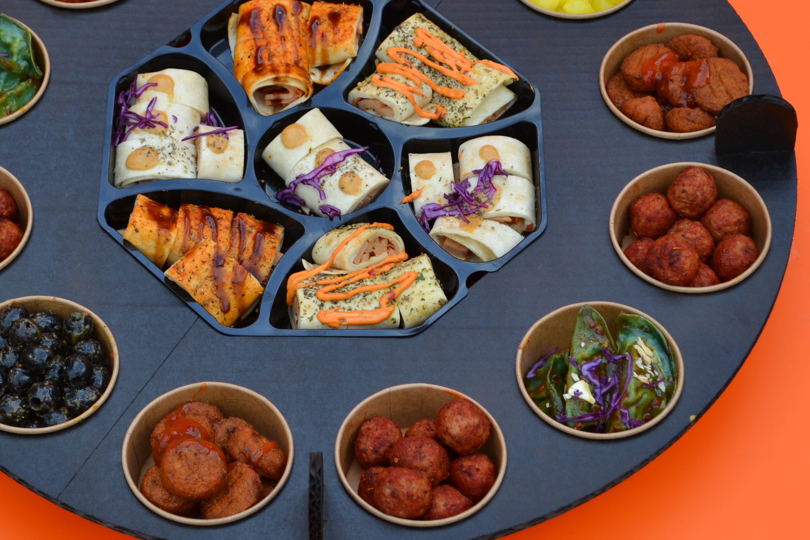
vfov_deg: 12.5
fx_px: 2471
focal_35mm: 110
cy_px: 162
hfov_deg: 18.6
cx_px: 336
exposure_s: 1/125
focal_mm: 45
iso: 180
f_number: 5.6
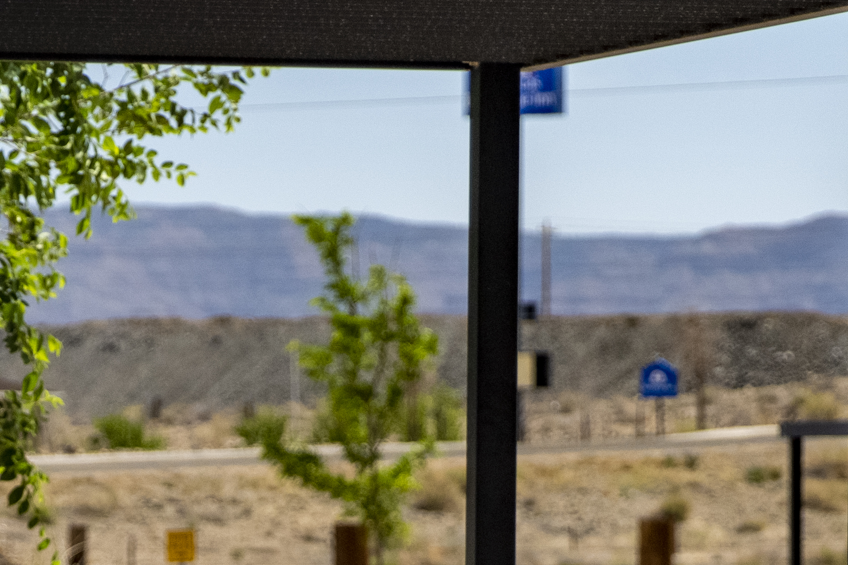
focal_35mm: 303
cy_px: 940
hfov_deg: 6.8
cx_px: 227
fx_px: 7137
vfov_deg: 4.5
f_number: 2.8
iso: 500
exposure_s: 1/3200
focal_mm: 59
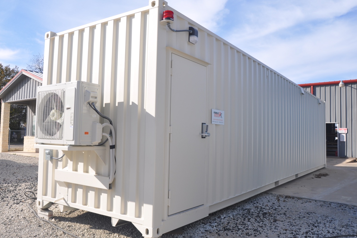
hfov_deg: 57.9
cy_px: 119
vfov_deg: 40.5
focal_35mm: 33
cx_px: 173
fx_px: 322
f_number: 9
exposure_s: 1/320
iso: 200
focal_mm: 21
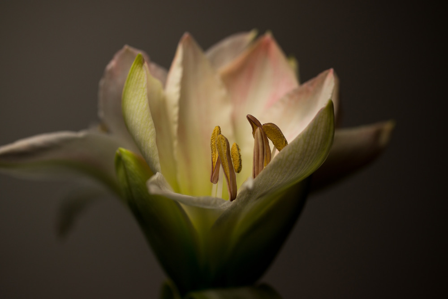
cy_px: 150
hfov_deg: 39.6
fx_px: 622
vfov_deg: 27.0
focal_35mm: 50
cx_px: 224
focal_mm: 50
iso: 400
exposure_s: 1/500
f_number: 4
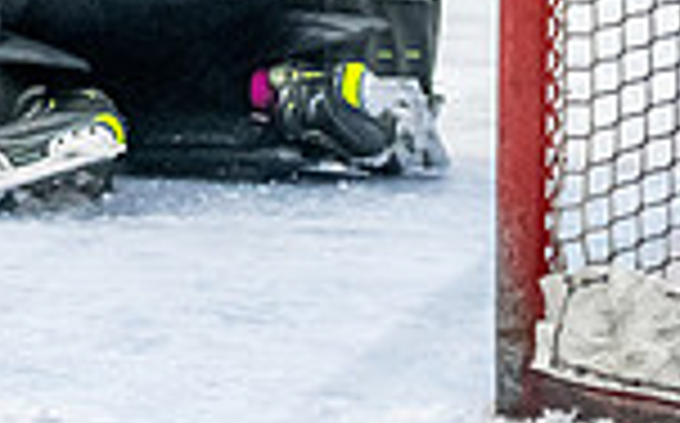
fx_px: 7960
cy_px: -462
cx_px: -665
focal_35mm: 430
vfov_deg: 3.0
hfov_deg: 4.8
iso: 3200
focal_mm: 75
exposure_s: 1/800
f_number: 2.8
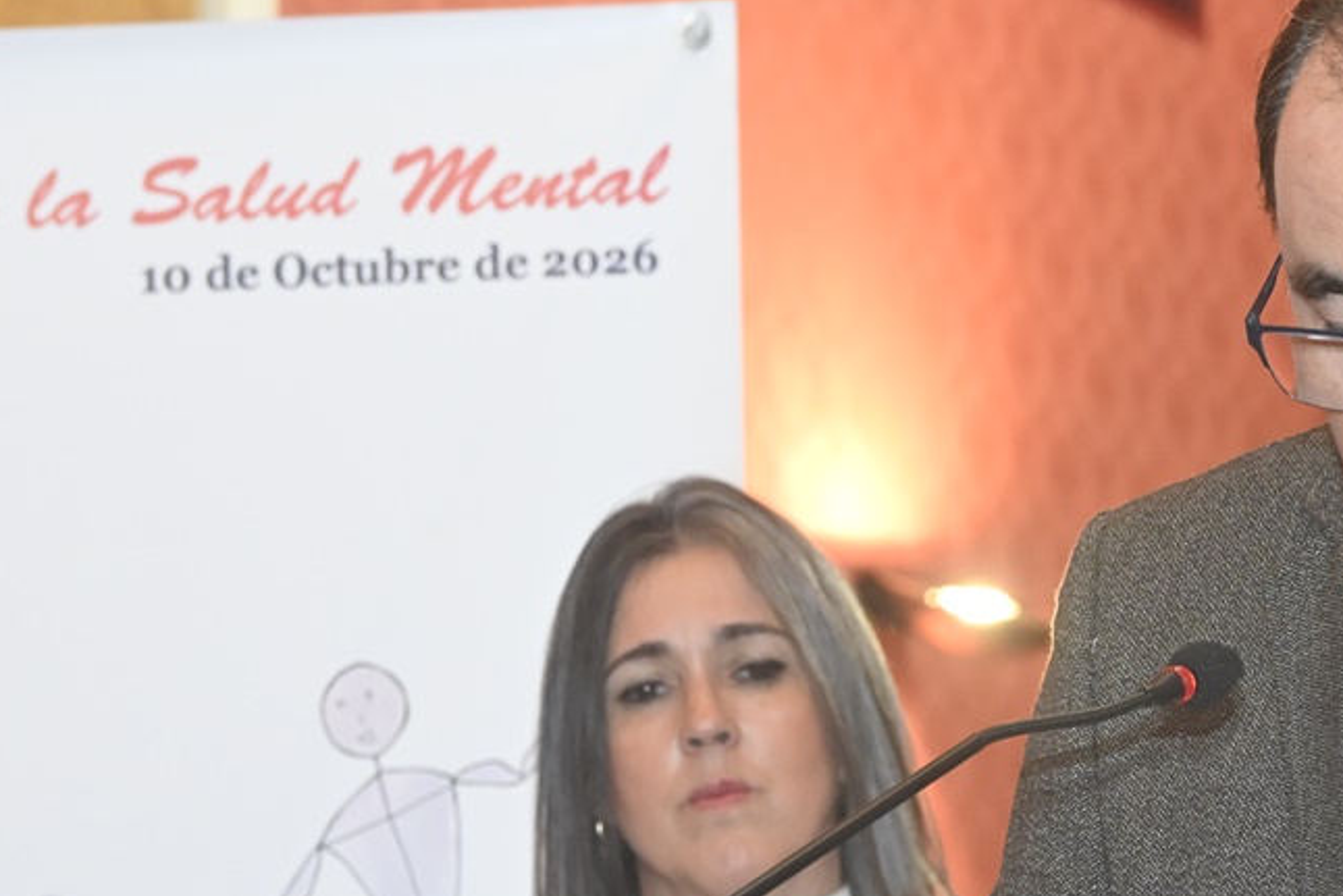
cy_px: 794
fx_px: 6828
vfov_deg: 7.5
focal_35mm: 183
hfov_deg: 11.2
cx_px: 792
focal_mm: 77
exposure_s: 1/60
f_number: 6.3
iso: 5000
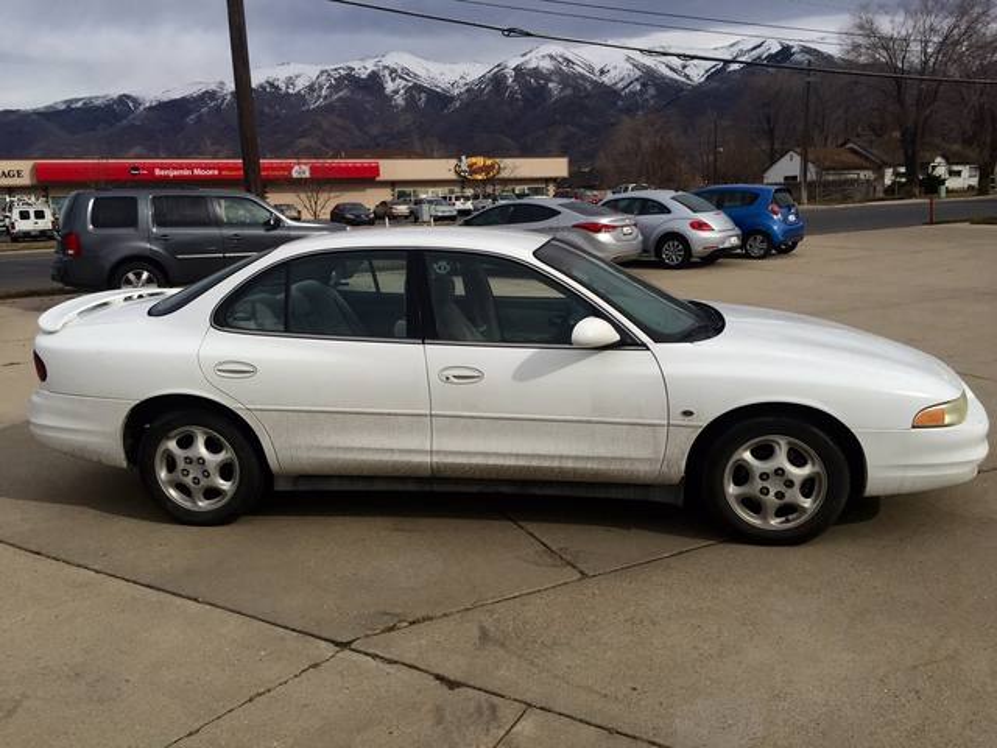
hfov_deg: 61.7
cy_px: 374
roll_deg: +1.1
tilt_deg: -10.2
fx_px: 835
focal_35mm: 29
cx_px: 498
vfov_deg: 48.2
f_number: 2.2
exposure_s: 1/2825
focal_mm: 4.15
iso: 32
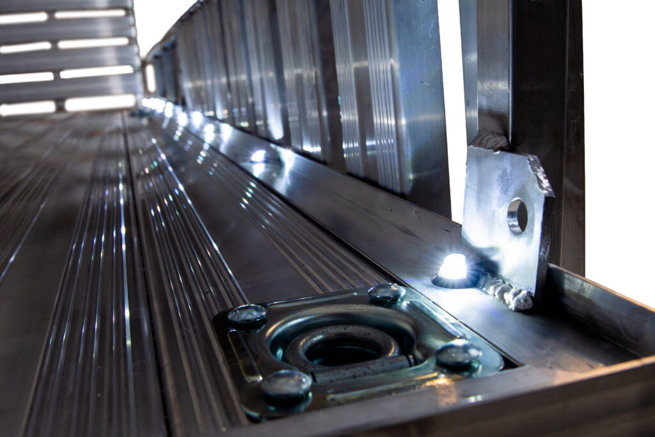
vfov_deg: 36.9
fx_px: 655
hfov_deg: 53.1
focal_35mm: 36
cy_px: 218
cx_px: 328
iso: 250
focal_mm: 24
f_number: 4.5
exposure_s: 1/200
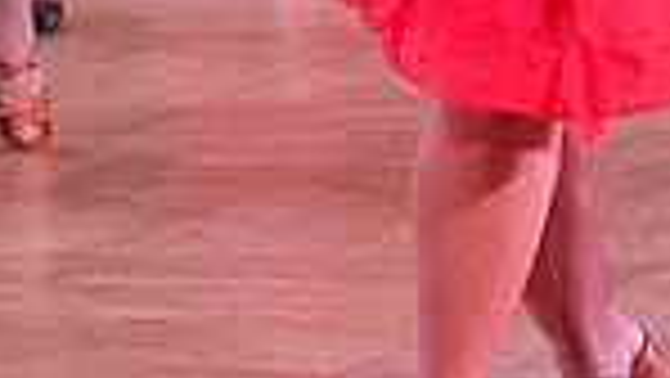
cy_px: -396
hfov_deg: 6.4
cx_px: 785
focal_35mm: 335
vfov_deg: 3.6
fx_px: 5955
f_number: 5
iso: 3200
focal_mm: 82
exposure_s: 1/400
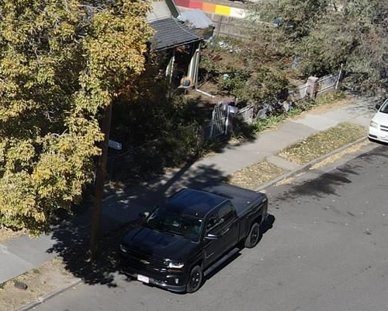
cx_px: -213
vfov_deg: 20.2
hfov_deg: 21.0
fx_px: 861
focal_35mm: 75
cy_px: 61
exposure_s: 1/725
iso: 100
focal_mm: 4.5
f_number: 2.8
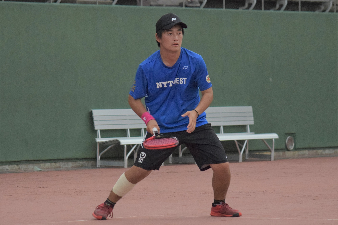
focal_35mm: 180
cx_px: 169
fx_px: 1690
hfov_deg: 11.4
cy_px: 112
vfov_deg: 7.6
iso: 2500
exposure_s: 1/2000
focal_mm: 120
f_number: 4.8
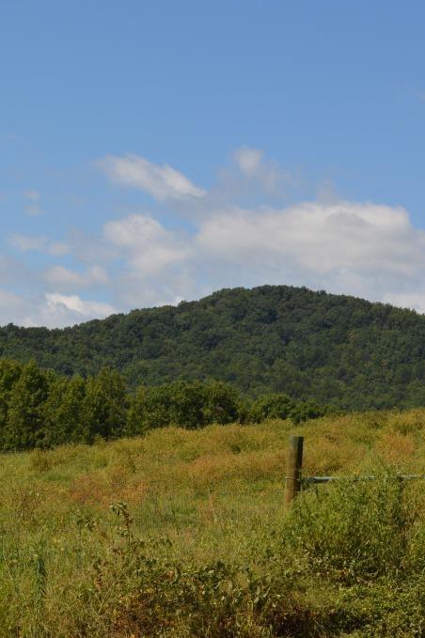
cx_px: 271
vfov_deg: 21.5
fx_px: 1684
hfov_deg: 14.4
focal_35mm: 95
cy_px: 319
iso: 100
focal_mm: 42
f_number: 8
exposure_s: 1/250
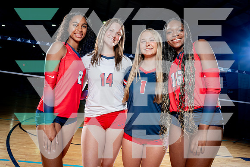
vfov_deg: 42.1
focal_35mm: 31
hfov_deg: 59.9
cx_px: 125
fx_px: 217
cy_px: 84
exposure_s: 1/250
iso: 250
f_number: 5.6
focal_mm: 29
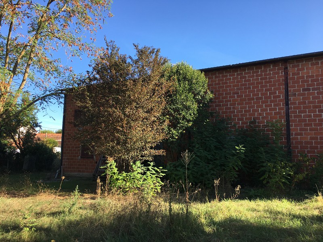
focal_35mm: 29
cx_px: 162
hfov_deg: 61.7
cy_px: 121
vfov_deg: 48.2
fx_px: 271
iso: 25
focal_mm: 4.15
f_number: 2.2
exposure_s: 1/499
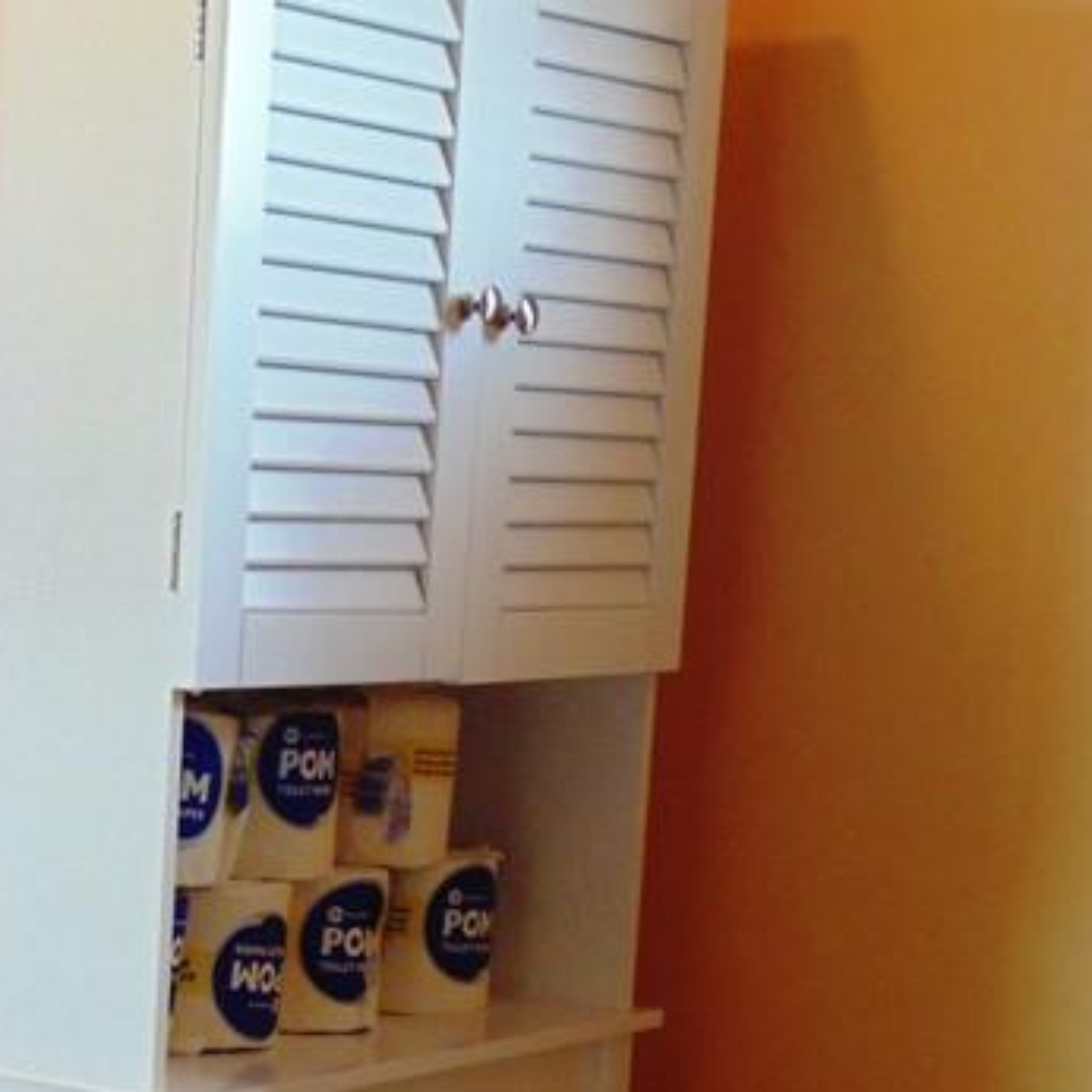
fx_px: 3176
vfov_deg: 19.0
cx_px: -496
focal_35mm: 89
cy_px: 1057
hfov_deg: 17.7
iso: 160
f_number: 3.4
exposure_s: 1/30
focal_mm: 6.2
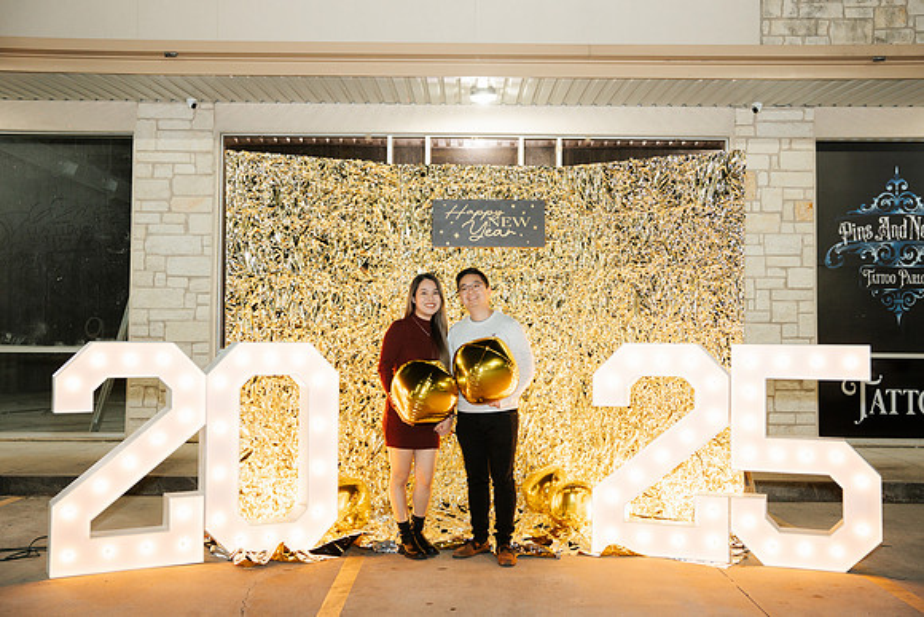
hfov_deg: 48.4
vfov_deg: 33.4
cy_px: 303
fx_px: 1028
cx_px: 470
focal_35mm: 40
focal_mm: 38.6
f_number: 2.8
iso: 1000
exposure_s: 1/160
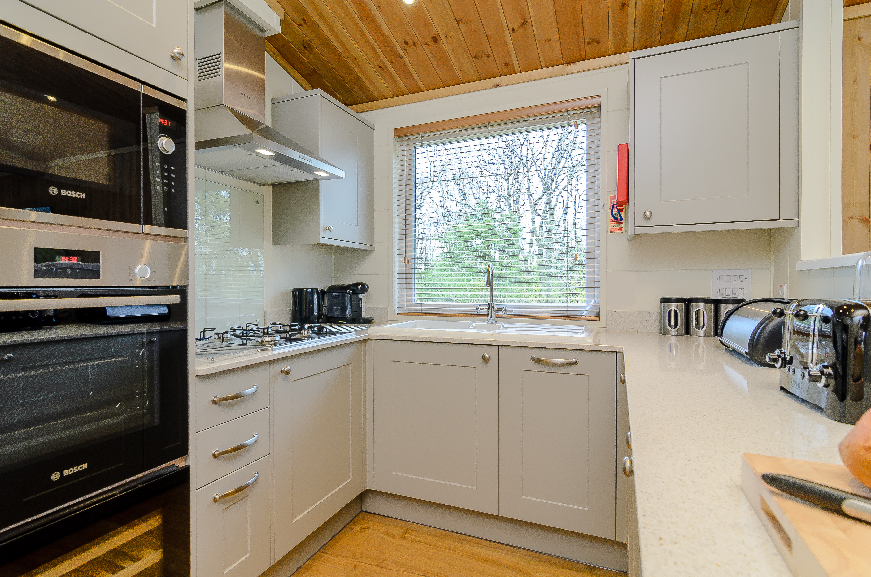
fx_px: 423
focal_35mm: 18
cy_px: 271
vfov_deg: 68.5
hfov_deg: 91.6
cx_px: 415
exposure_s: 1/40
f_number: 5.6
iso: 200
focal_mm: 11
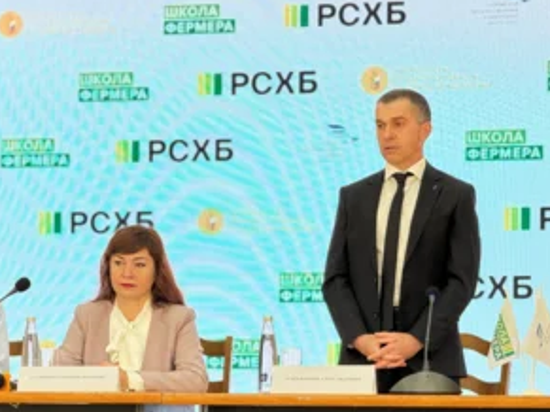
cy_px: 257
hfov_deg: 12.0
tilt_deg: +4.1
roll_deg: -0.6
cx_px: 176
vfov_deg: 9.0
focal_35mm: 165
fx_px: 2621
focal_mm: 15.66
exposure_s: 1/99
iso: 100
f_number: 2.8
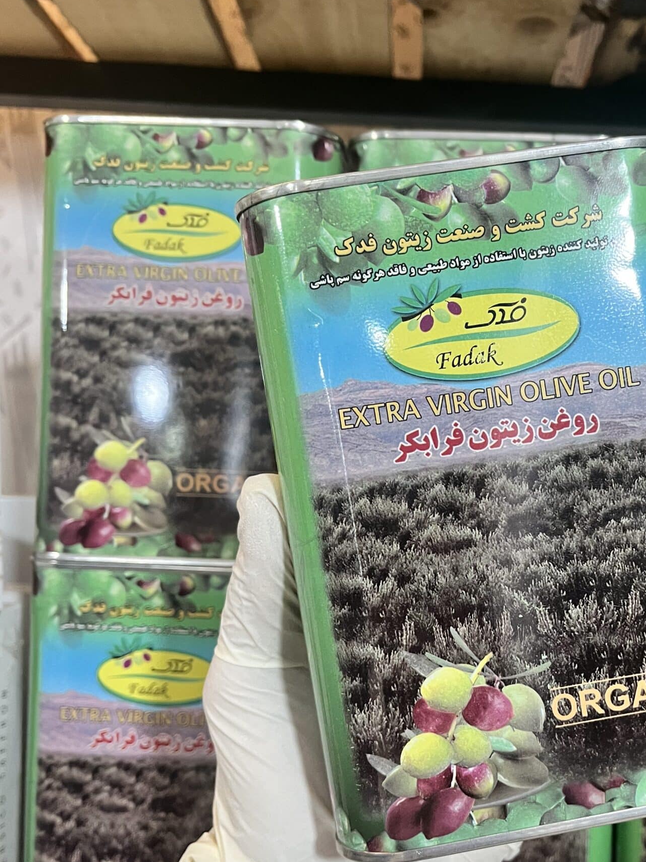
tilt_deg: -1.1
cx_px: 476
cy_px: 470
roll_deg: -1.9
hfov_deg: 36.1
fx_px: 971
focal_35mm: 39
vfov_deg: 47.8
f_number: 1.6
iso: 160
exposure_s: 1/50
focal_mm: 5.1
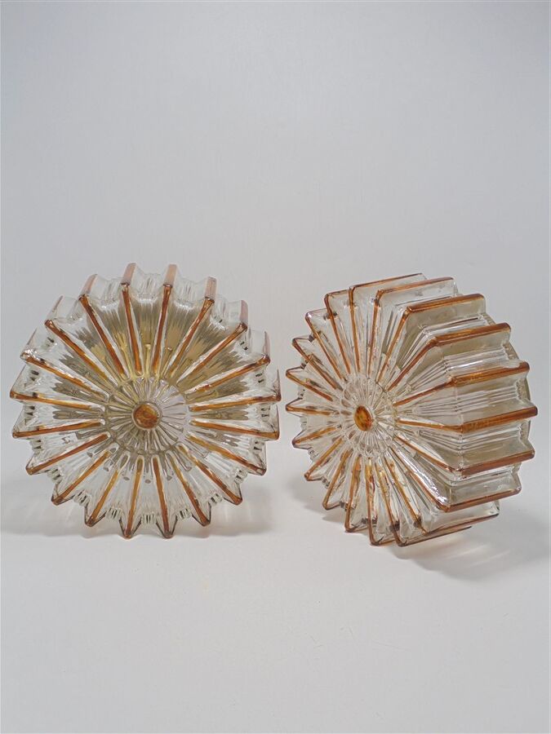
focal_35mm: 38
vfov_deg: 49.0
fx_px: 806
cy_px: 367
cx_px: 276
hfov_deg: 37.7
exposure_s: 1/60
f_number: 4.2
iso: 100
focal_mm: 6.9
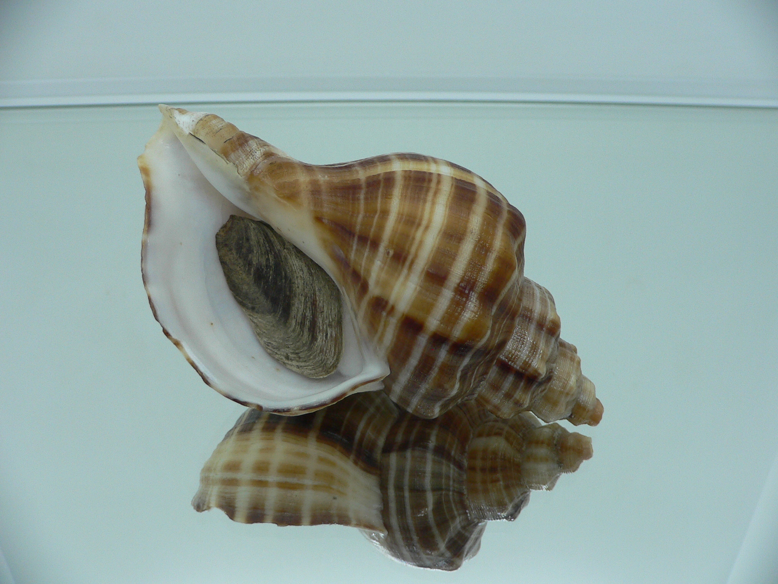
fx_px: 787
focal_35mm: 35
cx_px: 389
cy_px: 292
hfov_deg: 52.6
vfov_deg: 40.7
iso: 100
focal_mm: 4.6
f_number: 2.8
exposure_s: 1/60
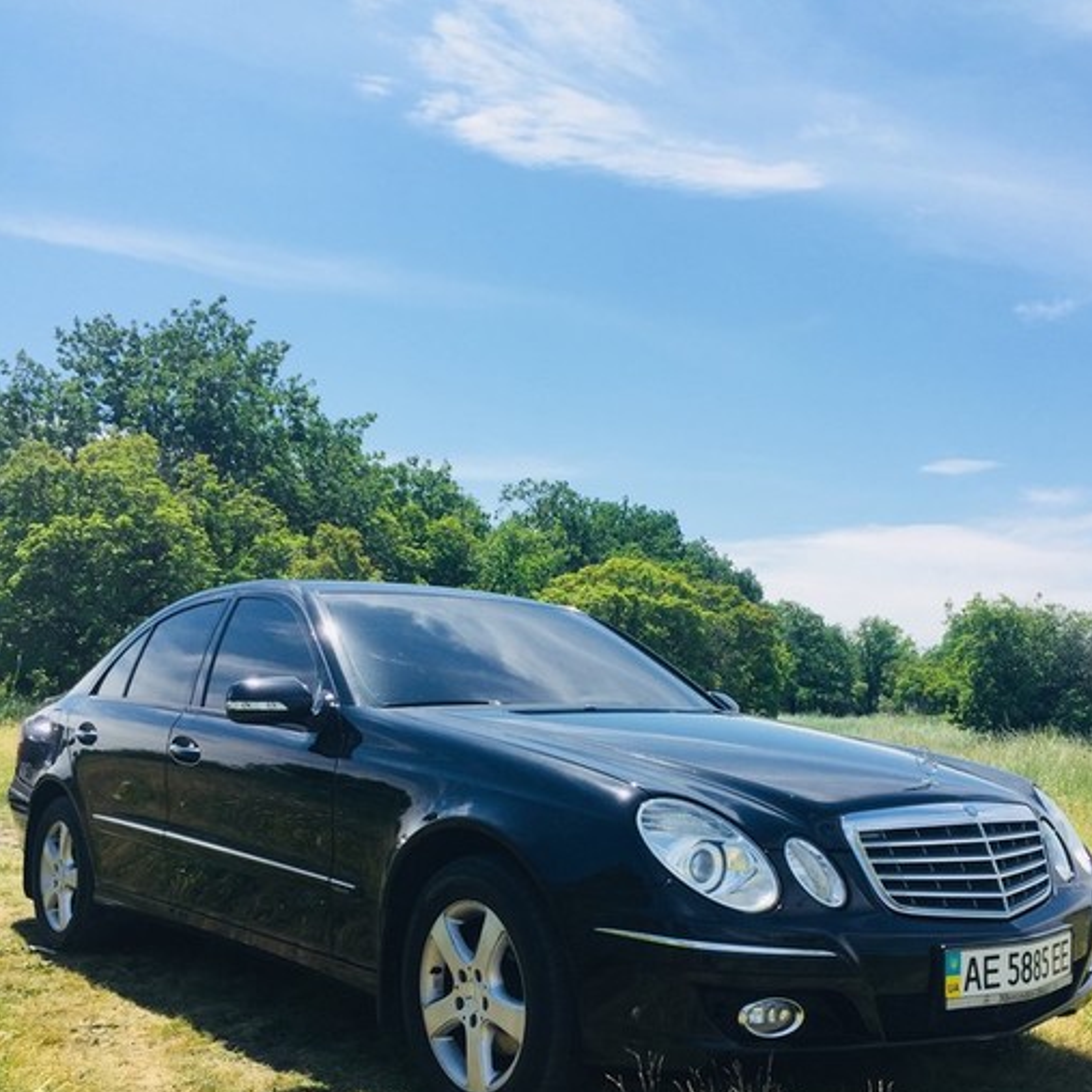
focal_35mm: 35
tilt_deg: +2.7
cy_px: 743
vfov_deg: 46.4
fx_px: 1249
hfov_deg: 47.2
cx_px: 557
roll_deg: +0.8
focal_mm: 4.15
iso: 32
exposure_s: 1/1883
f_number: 2.2
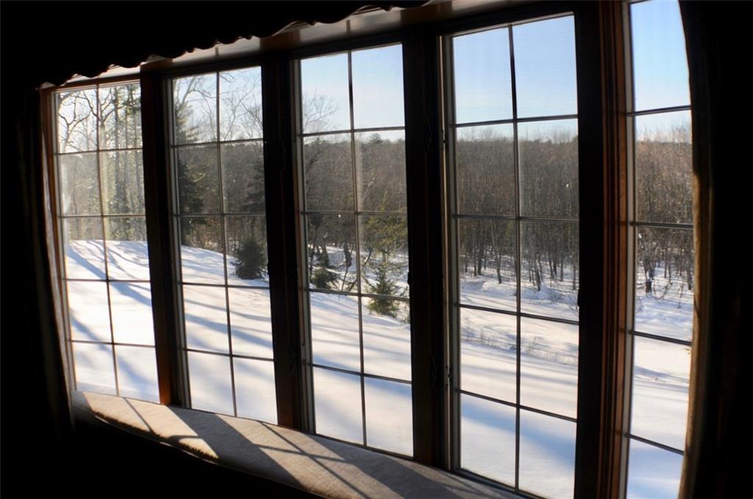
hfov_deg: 46.5
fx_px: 877
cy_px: 250
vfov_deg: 31.8
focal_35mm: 42
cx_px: 376
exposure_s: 1/640
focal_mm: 28
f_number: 4.5
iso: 200
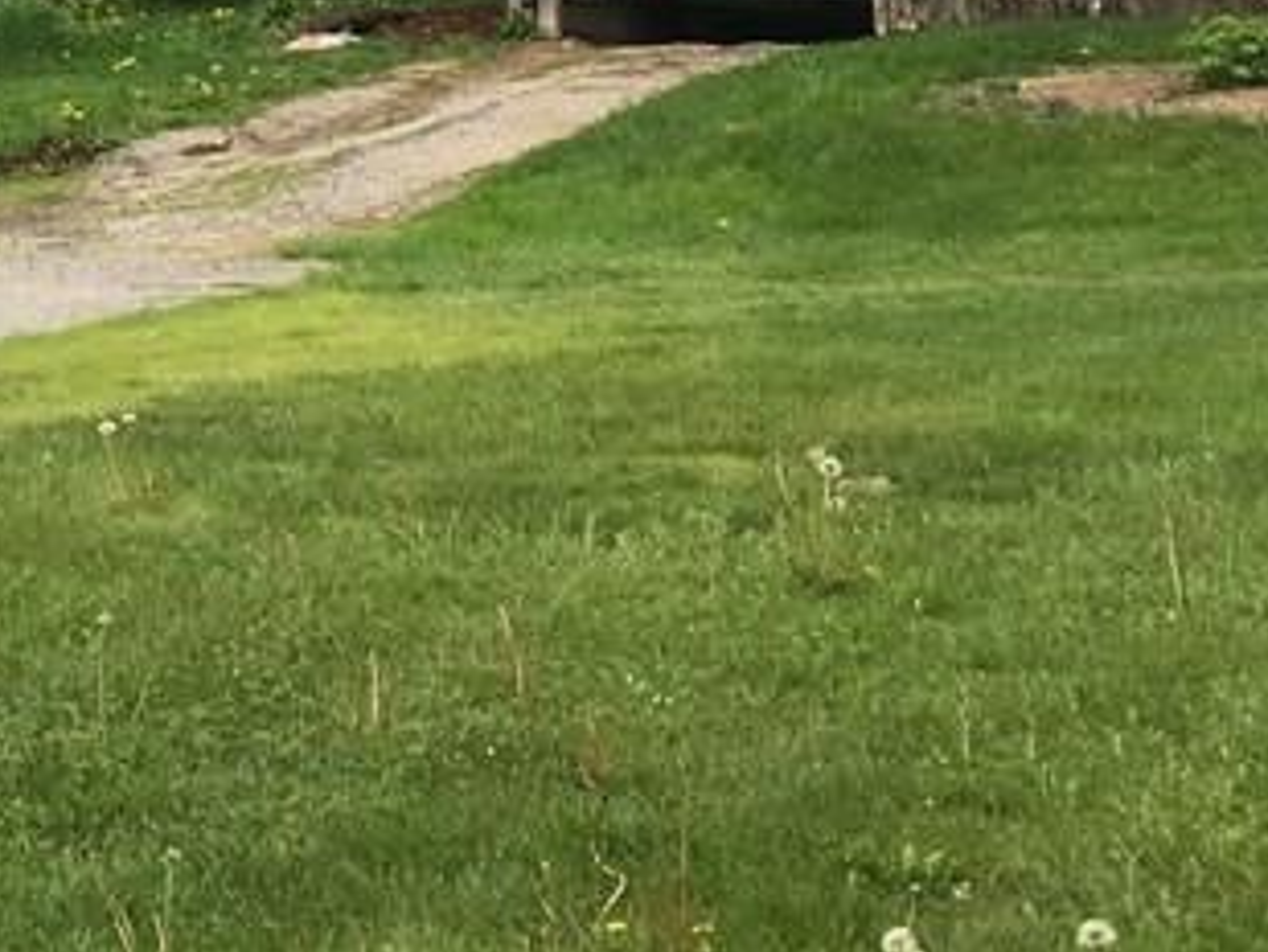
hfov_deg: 19.2
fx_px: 3518
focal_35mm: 96
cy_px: -386
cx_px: -291
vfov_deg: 14.6
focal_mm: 4.15
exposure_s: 1/493
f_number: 2.2
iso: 25
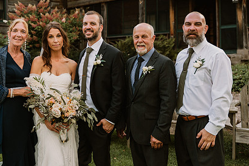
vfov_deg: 23.3
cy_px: 57
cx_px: 70
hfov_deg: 34.0
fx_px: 401
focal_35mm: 58
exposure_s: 1/320
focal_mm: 38
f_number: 2.8
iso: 250
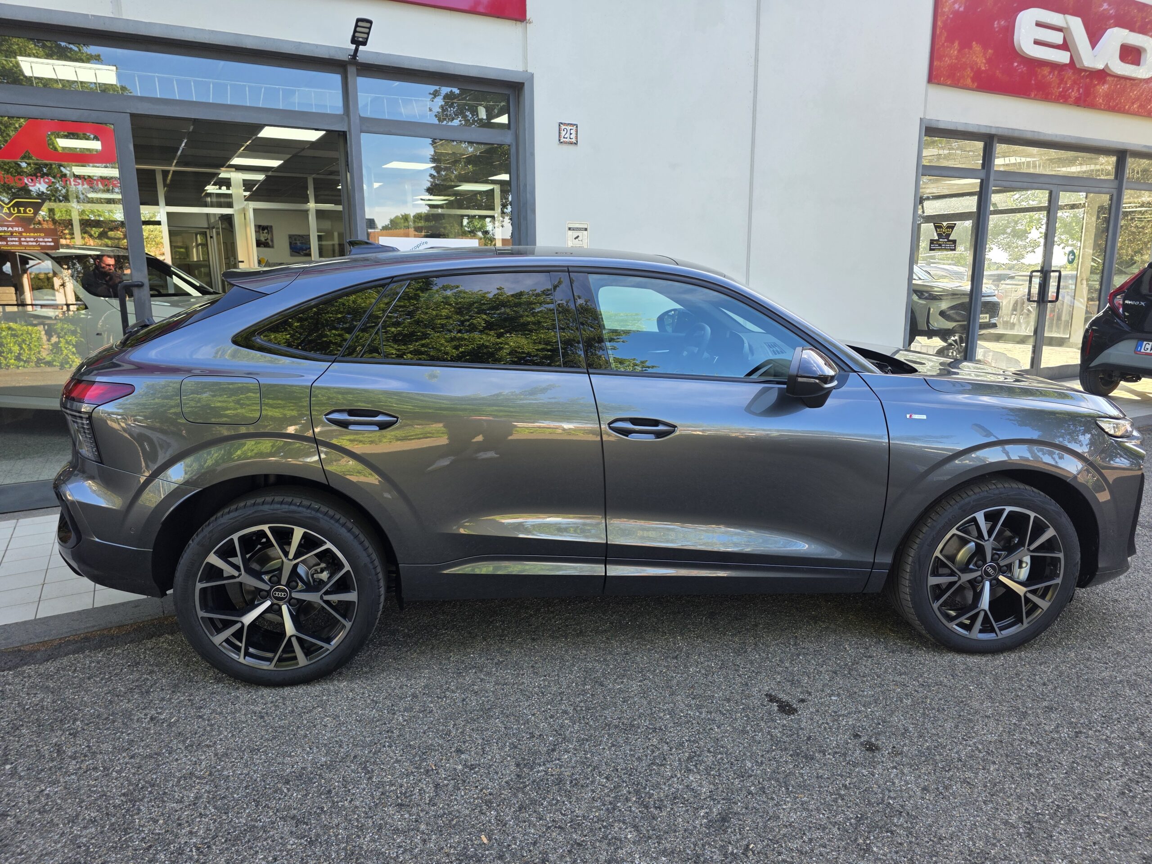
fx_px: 765
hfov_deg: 73.9
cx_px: 576
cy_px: 432
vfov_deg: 58.9
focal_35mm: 23
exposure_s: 1/180
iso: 40
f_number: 1.7
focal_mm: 6.3
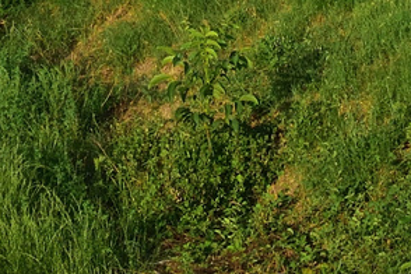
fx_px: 2683
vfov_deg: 5.6
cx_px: -68
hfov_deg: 8.7
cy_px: -447
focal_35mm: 235
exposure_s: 1/800
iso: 250
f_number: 7.1
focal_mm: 24
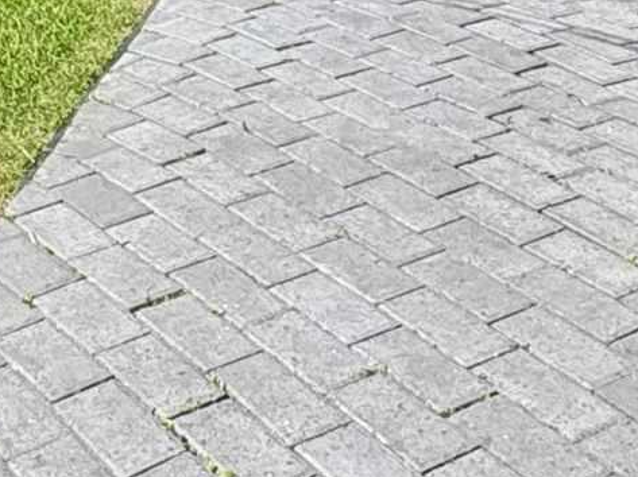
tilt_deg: -2.5
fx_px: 1676
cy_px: -412
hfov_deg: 21.4
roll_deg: +0.9
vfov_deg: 14.1
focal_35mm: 91
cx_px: 175
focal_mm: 2.22
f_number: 2.2
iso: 50
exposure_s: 1/2342
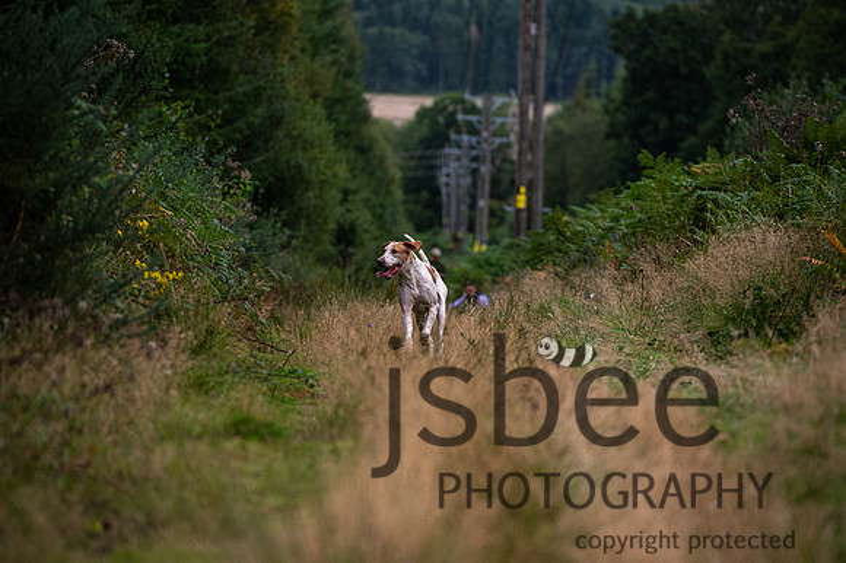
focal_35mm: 200
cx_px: 423
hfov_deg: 10.3
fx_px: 4697
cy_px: 282
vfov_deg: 6.9
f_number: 5.6
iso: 2200
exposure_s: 1/800
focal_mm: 200
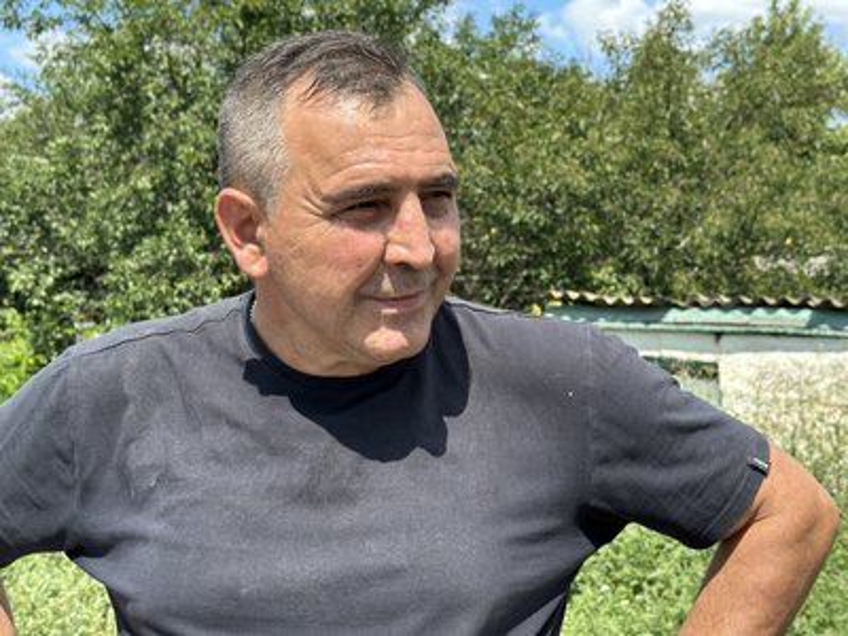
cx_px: 424
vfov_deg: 30.3
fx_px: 1176
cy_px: 318
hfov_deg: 39.7
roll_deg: +1.5
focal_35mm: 48
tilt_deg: -0.7
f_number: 1.78
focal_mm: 6.86
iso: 64
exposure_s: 1/1992
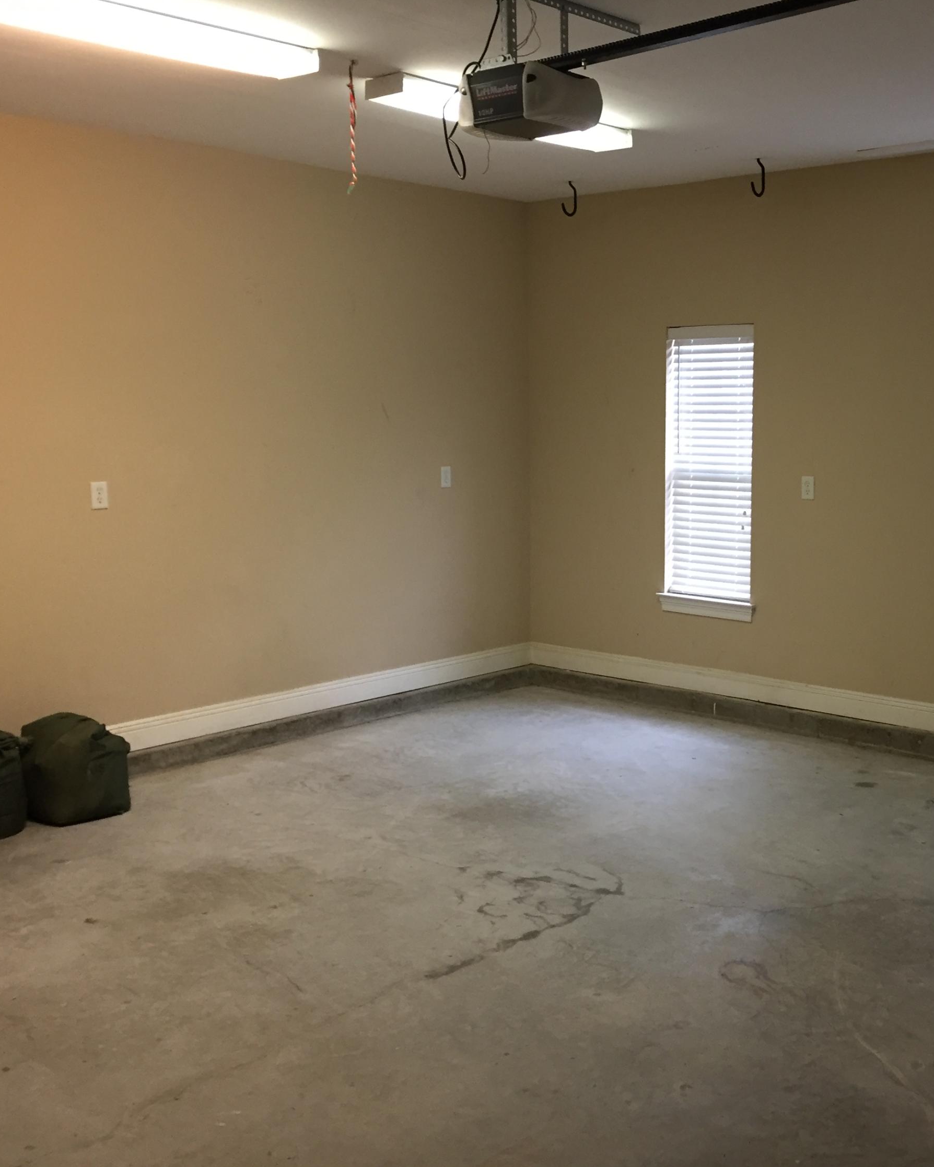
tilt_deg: -8.1
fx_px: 1313
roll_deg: -0.4
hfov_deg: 38.3
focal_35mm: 38
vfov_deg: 47.9
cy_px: 582
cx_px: 687
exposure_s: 1/30
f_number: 2.2
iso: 125
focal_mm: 4.15
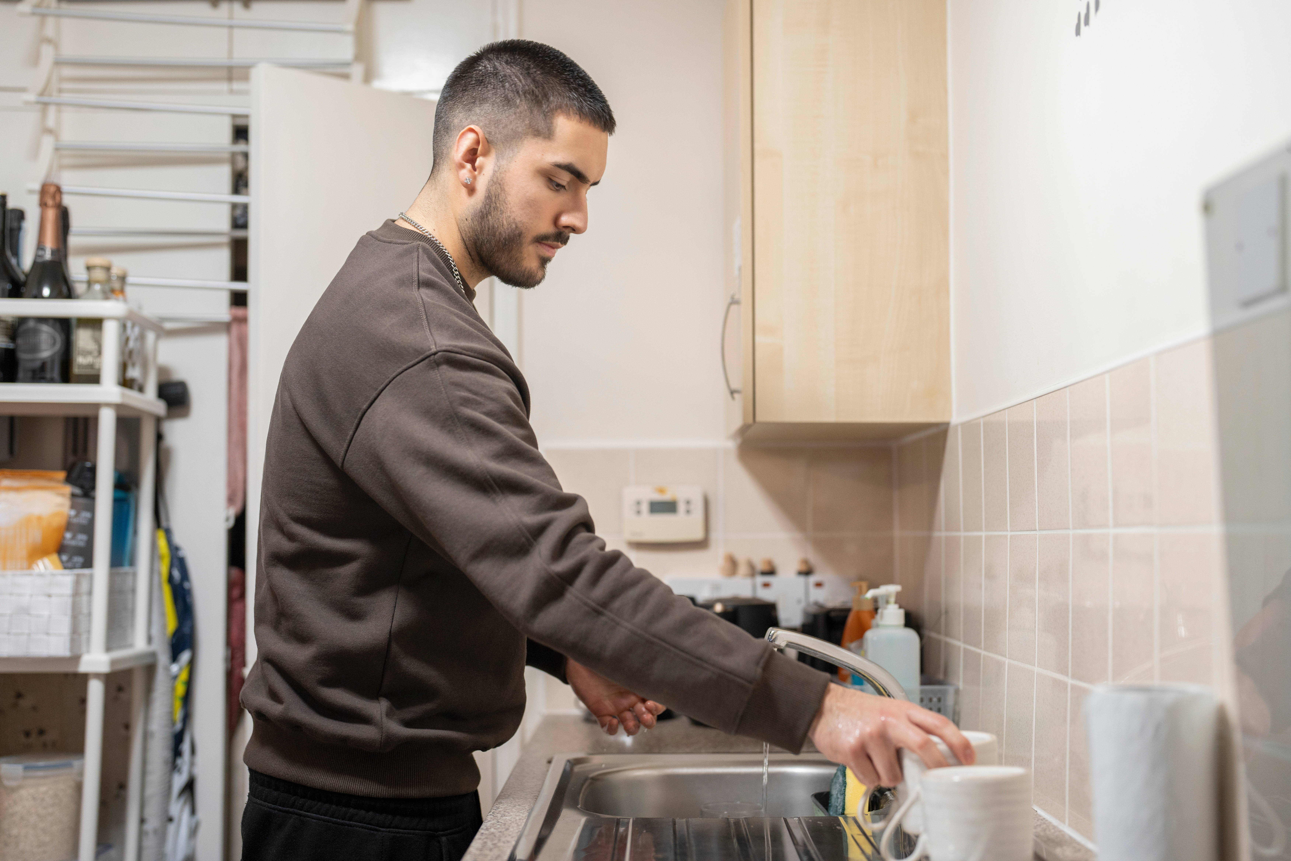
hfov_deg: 39.6
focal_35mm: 50
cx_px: 646
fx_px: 1793
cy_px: 430
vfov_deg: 27.0
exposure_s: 1/200
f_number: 2
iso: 1600
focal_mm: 50
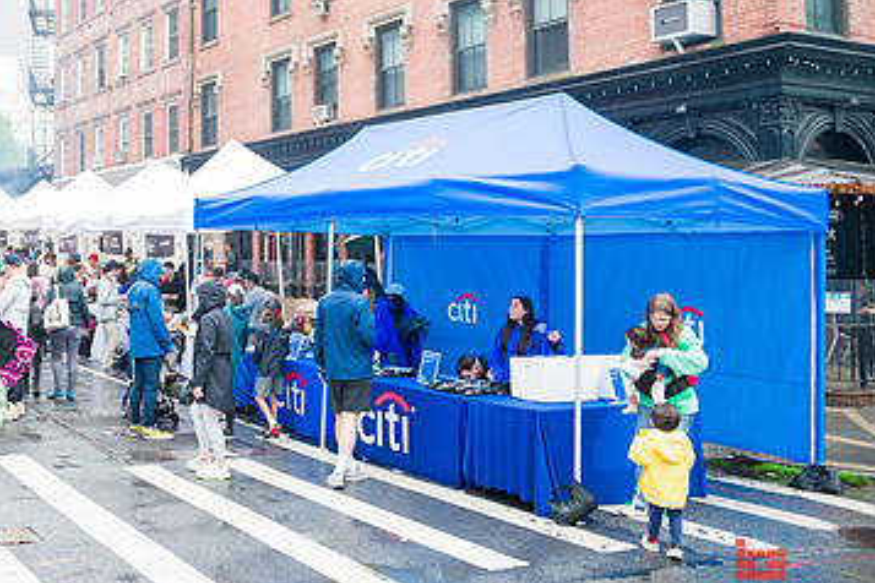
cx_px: 199
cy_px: 194
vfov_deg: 33.9
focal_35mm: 39
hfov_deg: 47.3
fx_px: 948
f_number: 3.2
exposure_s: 1/250
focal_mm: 24
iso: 320
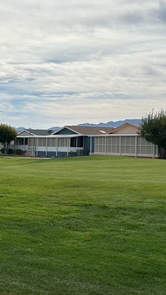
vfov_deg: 30.1
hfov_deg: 16.8
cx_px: -6
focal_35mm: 70
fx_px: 548
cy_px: 152
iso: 50
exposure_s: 1/11364
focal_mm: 5.7
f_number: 1.5
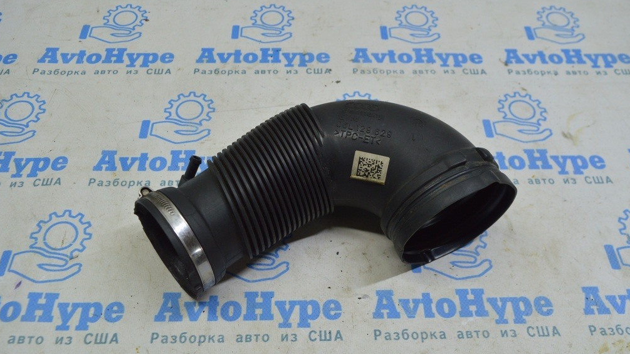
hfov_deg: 61.0
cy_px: 166
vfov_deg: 36.6
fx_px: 534
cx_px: 312
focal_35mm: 32
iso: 400
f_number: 5.6
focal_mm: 20
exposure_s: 1/40
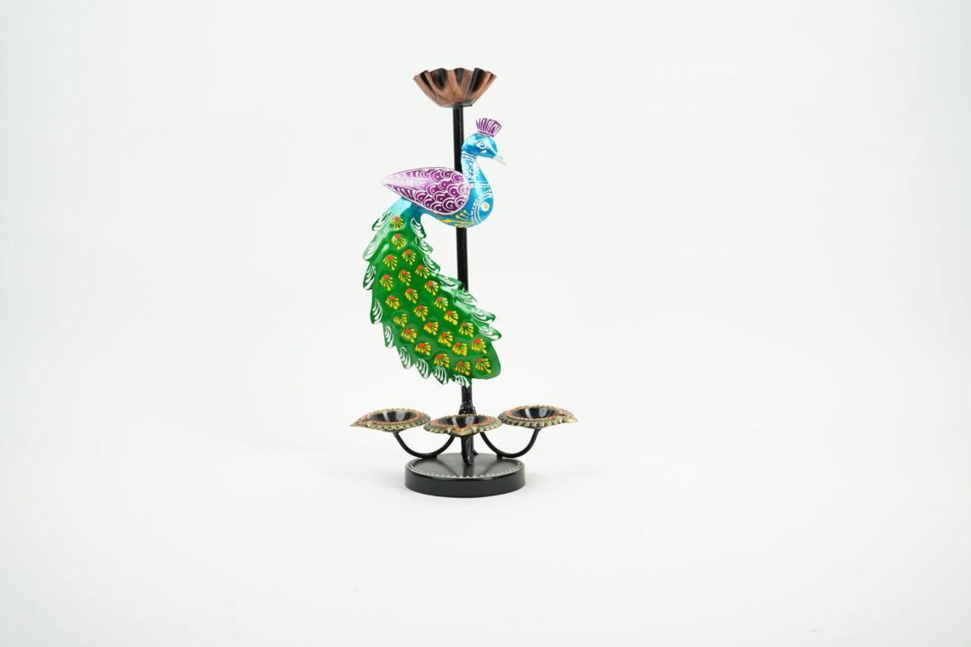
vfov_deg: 33.4
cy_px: 314
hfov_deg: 48.5
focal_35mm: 40
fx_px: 1079
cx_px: 471
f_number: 6.3
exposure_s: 1/320
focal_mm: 38
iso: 1250
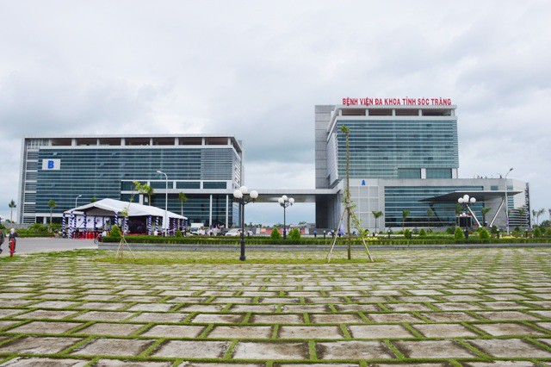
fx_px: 459
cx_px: 276
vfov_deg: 43.6
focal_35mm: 30
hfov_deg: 62.0
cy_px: 184
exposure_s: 1/320
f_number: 9
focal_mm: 20
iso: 400
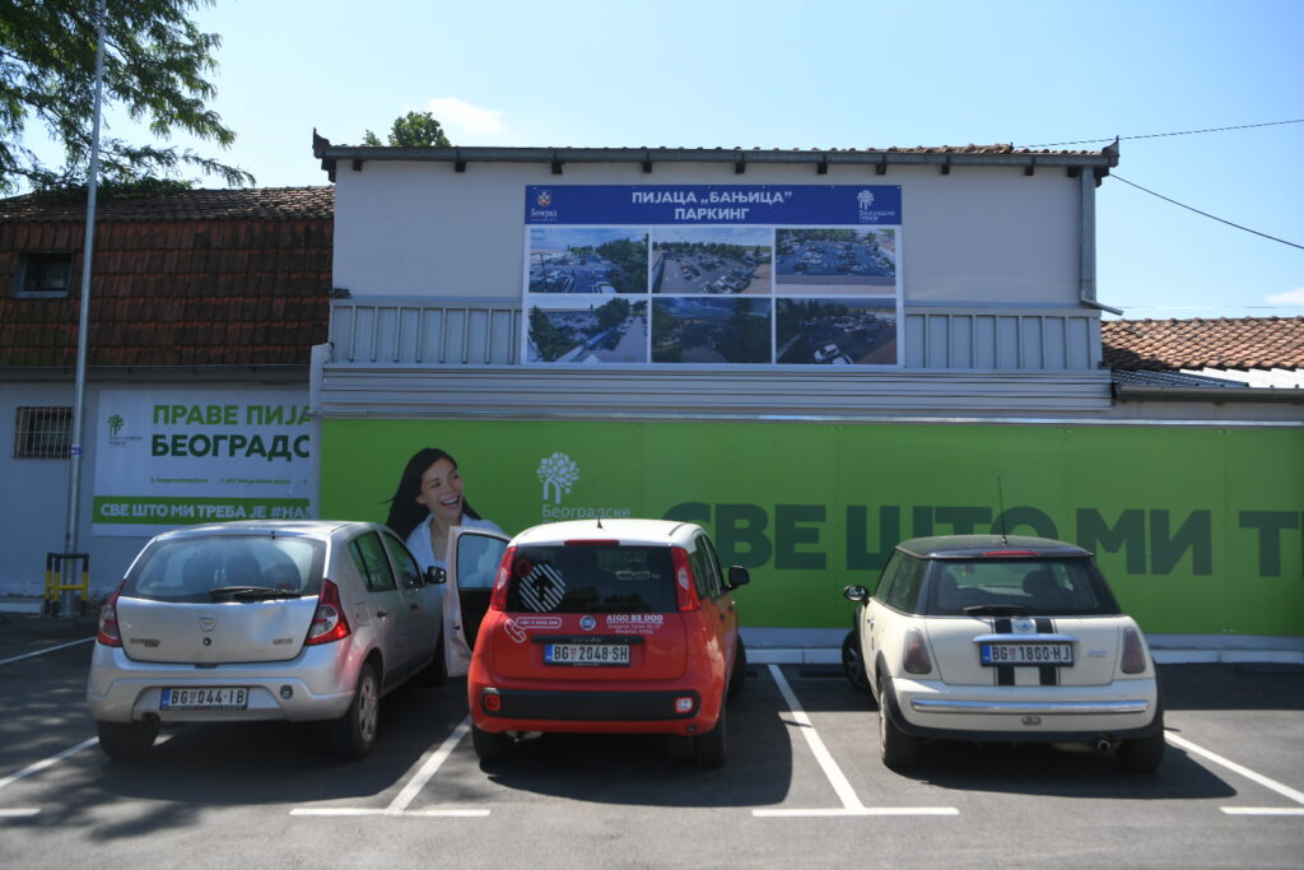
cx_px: 652
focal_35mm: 32
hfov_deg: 58.7
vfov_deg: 41.1
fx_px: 1159
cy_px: 435
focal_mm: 32
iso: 200
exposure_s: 1/1250
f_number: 4
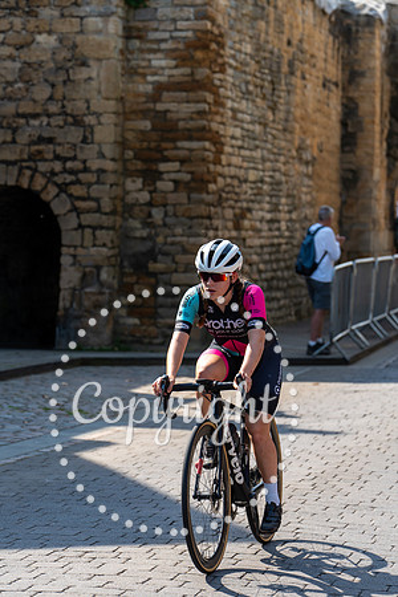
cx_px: 199
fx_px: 1874
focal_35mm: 113
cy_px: 298
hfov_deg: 12.1
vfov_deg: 18.1
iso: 200
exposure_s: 1/1000
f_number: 4.5
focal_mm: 113
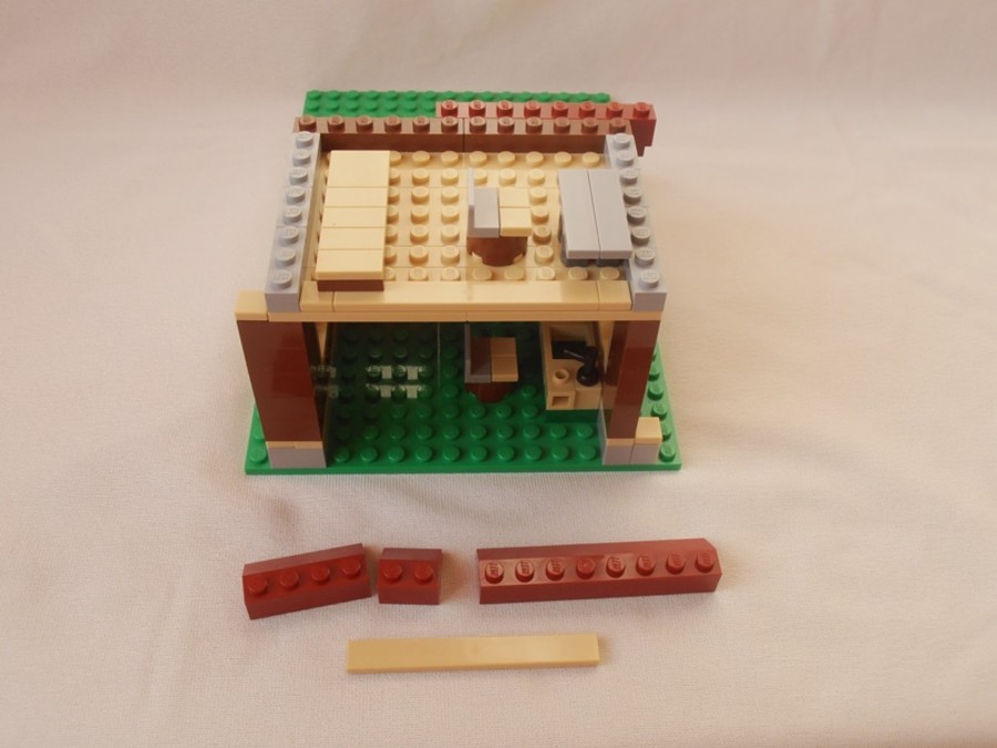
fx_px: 1066
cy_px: 374
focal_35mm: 37
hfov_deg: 50.1
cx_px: 498
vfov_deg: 38.7
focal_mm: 6.61
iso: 80
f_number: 3.9
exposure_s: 1/125
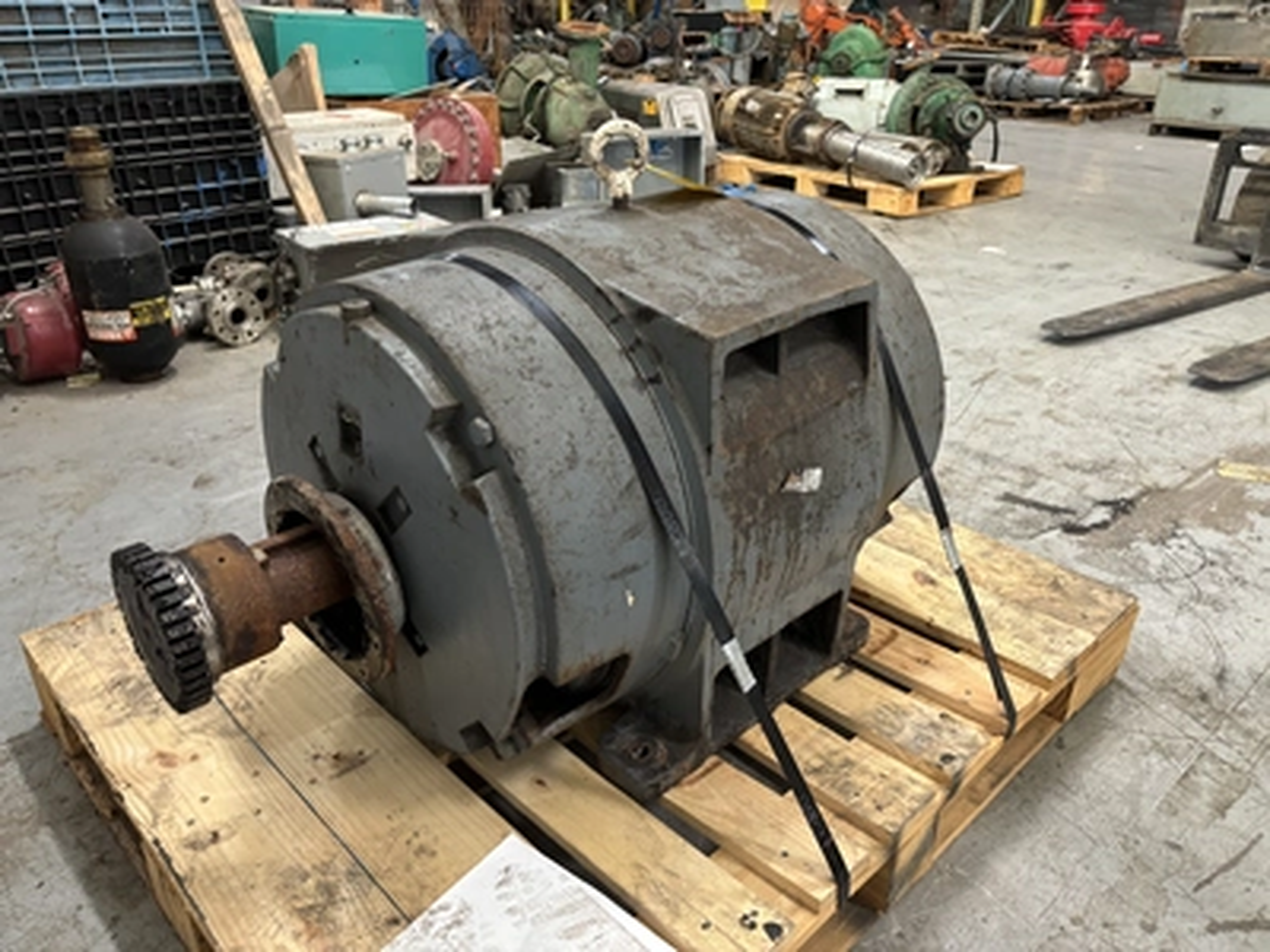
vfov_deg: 53.1
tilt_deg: -26.6
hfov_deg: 67.3
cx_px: 635
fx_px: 954
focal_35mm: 26
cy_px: 476
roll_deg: -1.1
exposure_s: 1/60
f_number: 1.6
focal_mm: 5.96
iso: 320
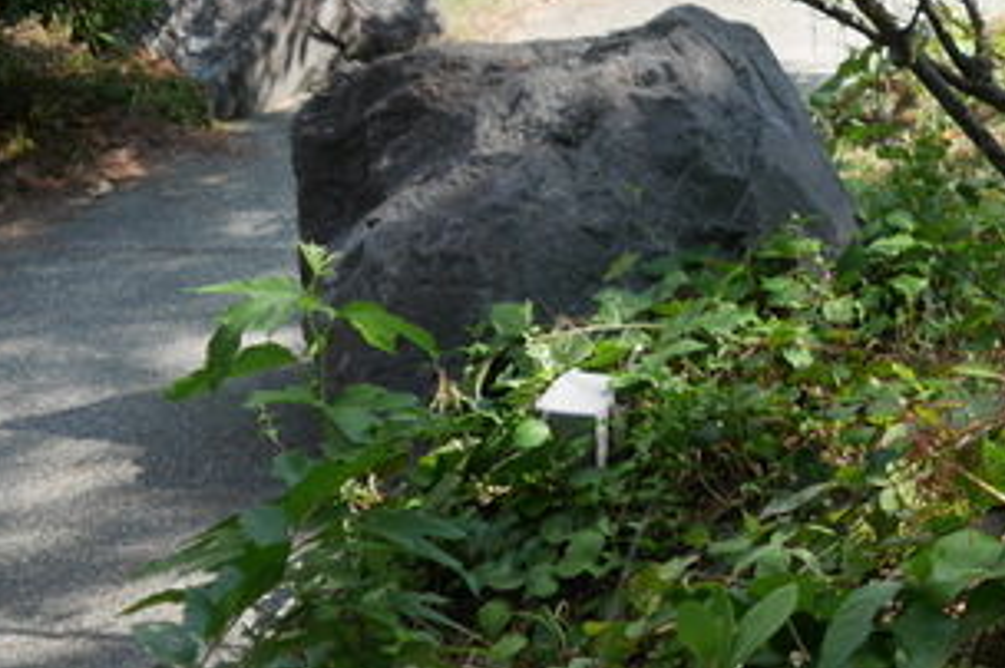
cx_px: 1099
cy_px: -225
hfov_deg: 20.5
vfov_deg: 13.8
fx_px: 2649
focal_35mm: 95
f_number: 2.8
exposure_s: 1/1000
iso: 200
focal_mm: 17
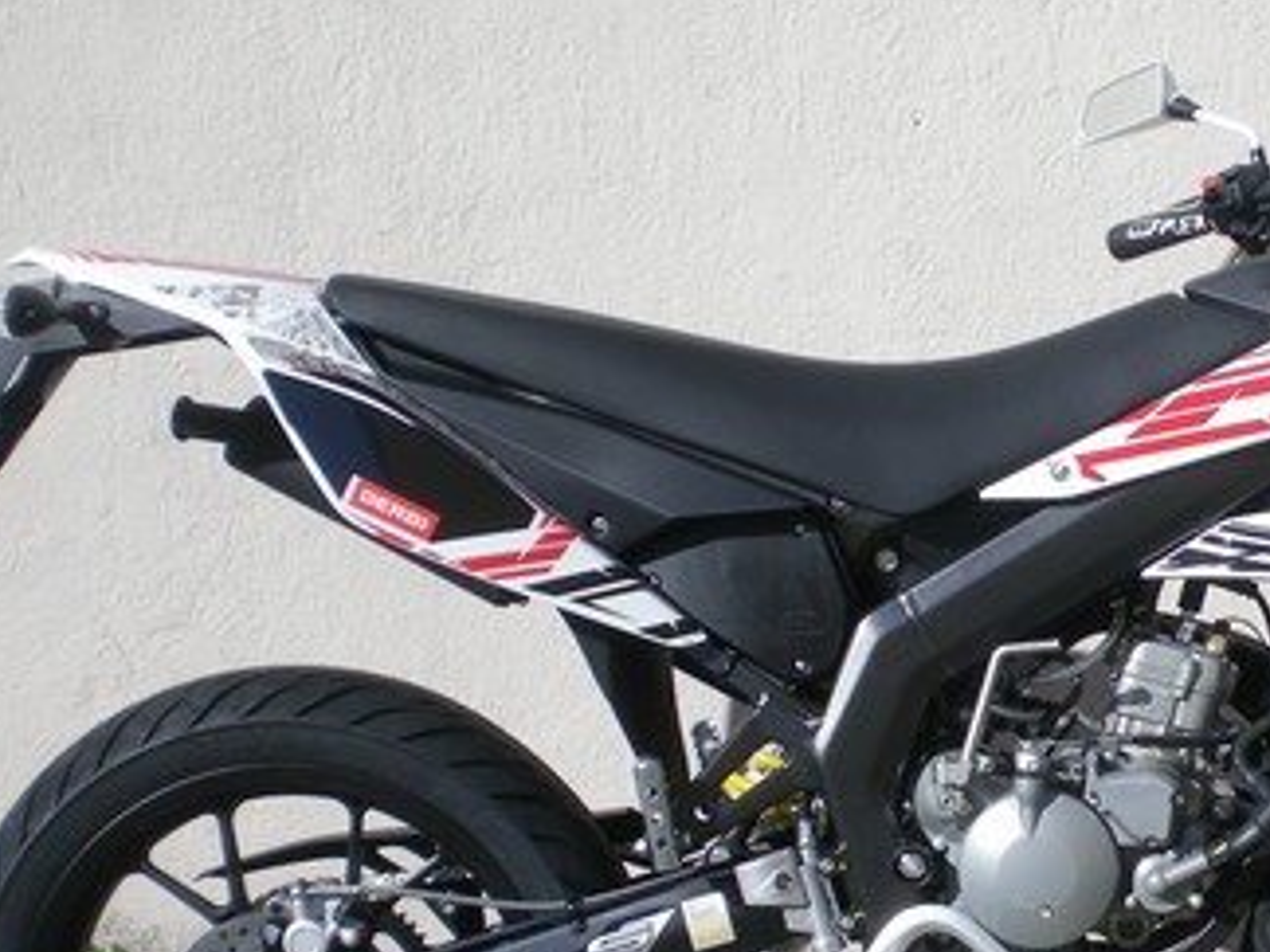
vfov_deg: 16.9
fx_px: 3192
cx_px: 1035
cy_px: 666
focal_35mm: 87
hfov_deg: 22.2
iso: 50
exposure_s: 1/486
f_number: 4.9
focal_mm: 7.4
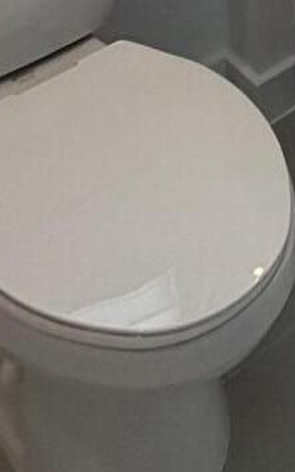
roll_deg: -0.9
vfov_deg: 17.7
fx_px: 1079
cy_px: -461
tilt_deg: -11.1
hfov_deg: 14.1
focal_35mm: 84
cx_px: 505
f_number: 2.2
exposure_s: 1/120
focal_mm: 2.22
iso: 100
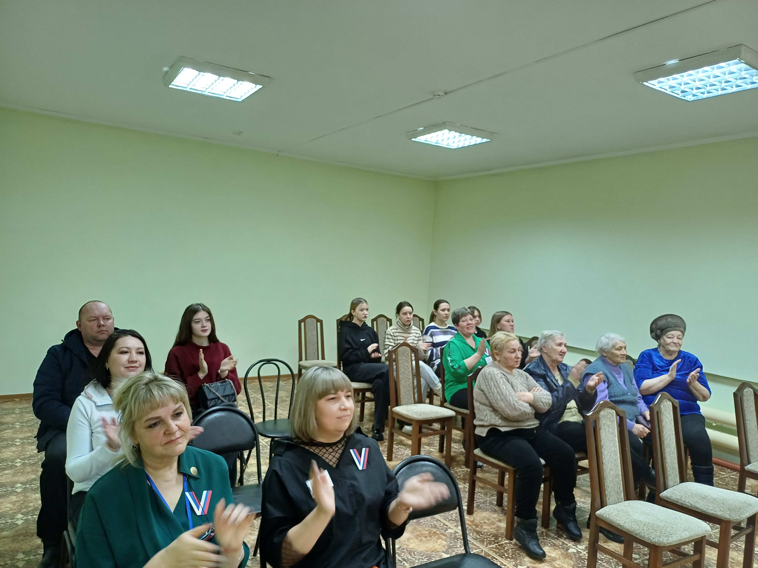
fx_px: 547
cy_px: 284
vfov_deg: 54.9
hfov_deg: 69.4
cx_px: 379
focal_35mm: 25
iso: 250
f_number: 1.8
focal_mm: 4.65
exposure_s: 1/33
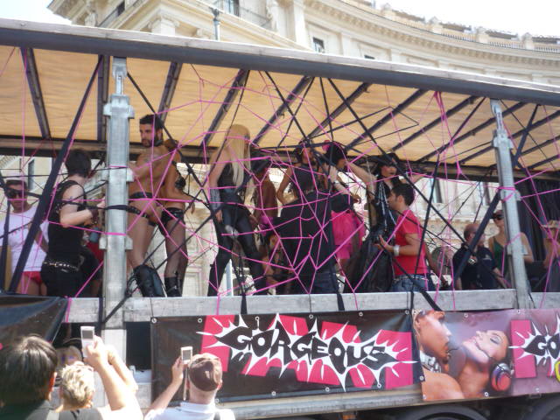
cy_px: 210
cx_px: 280
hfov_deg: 55.4
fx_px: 534
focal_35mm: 33
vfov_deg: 42.9
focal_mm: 5.5
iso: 100
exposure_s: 1/250
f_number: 2.8
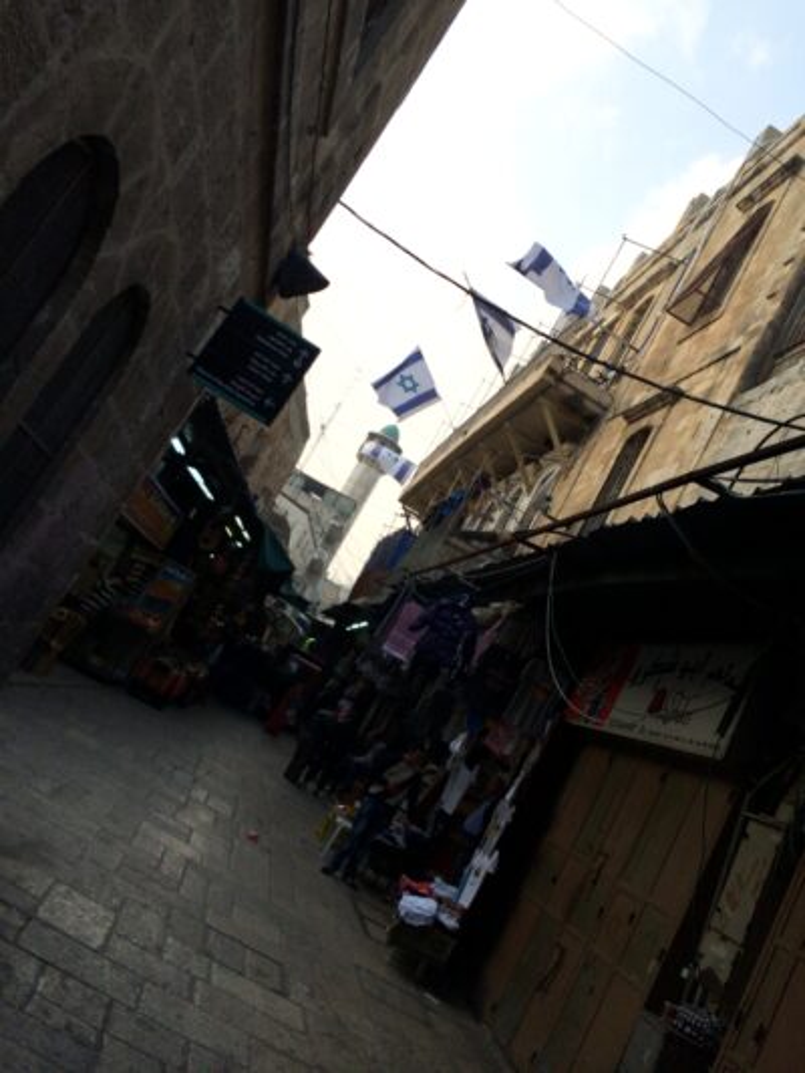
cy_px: 536
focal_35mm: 30
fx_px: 930
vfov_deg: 60.0
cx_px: 402
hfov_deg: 46.8
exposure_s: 1/540
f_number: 2.2
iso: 32
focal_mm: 4.12
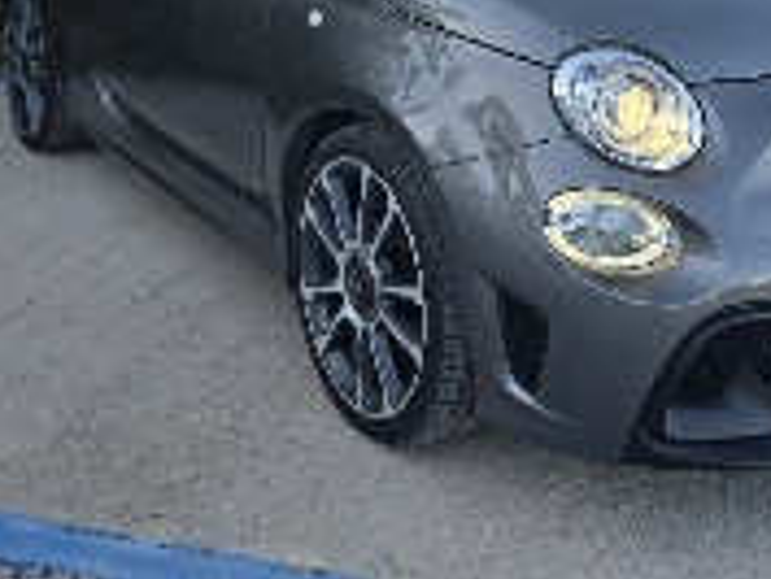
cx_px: 479
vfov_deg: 24.7
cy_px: -96
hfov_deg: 35.3
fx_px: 1204
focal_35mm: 54
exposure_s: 1/196
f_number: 1.7
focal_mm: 6.3
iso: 12
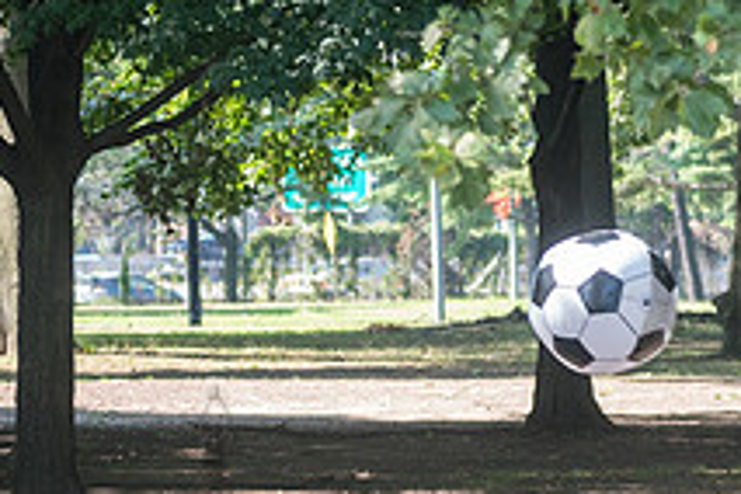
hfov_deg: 4.5
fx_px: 9468
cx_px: 665
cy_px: 457
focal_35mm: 460
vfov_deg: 3.0
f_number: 4
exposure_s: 1/400
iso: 500
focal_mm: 105
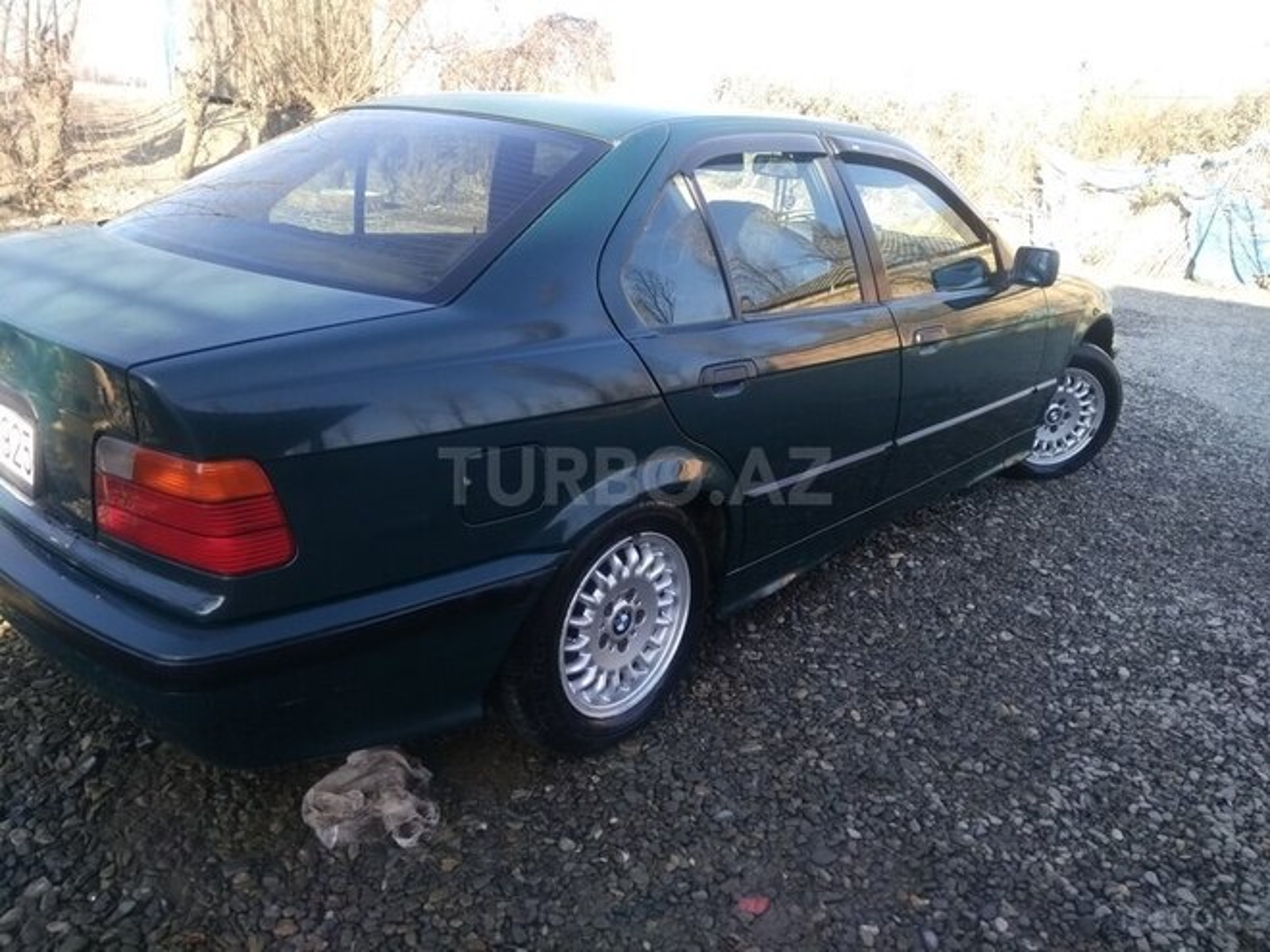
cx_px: 635
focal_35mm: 21
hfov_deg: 79.0
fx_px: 770
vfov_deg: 63.4
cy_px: 476
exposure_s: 1/158
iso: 100
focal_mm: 3.57
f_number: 2
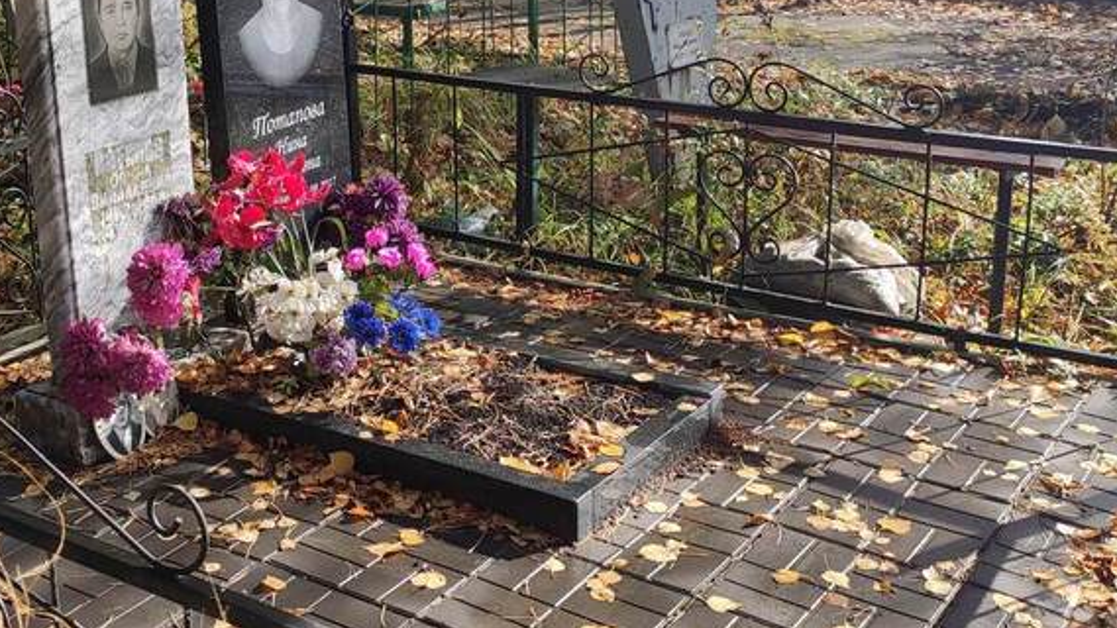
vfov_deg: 23.3
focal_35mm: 51
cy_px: 161
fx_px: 1510
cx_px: 304
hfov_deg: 39.7
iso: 112
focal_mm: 4.77
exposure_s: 1/784
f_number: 1.75
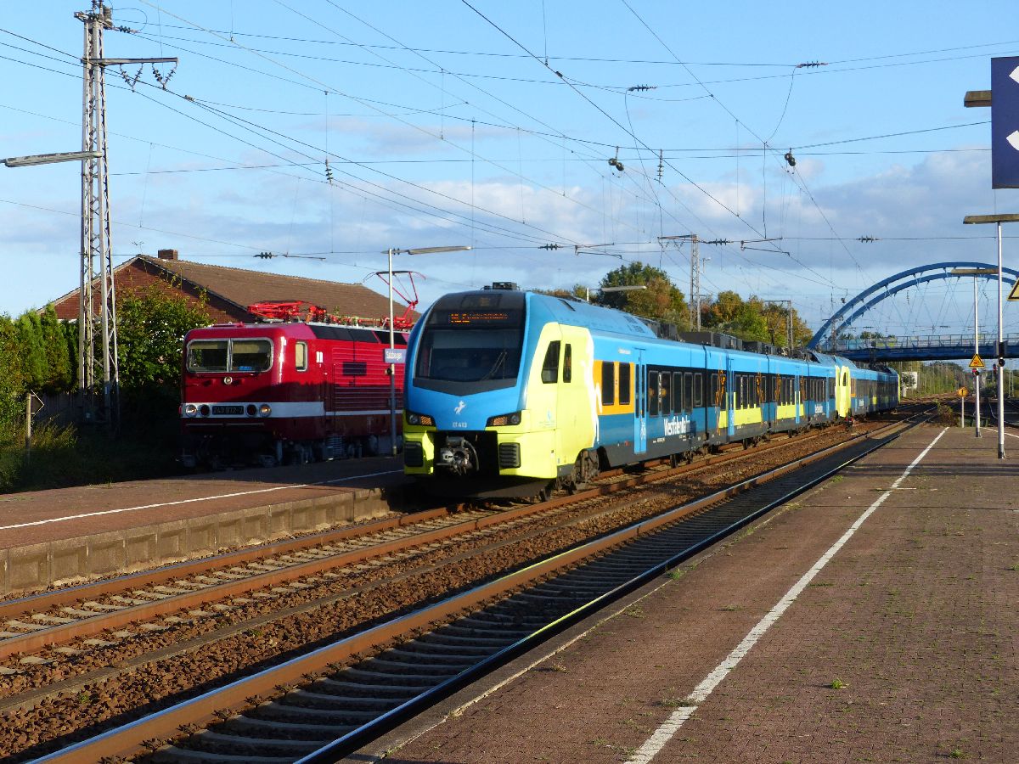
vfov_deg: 23.3
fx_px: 1855
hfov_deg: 30.7
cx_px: 510
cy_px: 382
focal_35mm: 63
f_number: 4
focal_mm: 11.4
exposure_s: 1/640
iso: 100
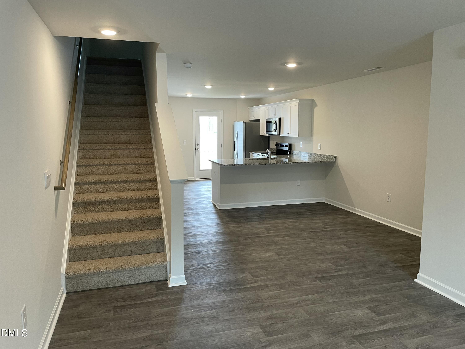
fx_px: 349
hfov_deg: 67.3
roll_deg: +0.2
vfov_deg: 53.1
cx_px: 232
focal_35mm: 26
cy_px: 174
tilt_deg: -6.4
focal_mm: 4.2
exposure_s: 1/60
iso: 80
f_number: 1.6
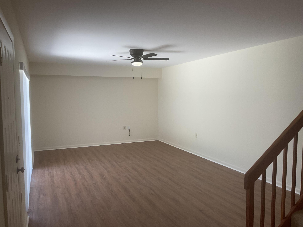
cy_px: 114
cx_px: 152
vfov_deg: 48.2
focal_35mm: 29
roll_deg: -0.4
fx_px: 254
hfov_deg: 61.7
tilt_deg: -3.6
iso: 50
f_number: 1.8
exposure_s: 1/120
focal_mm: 3
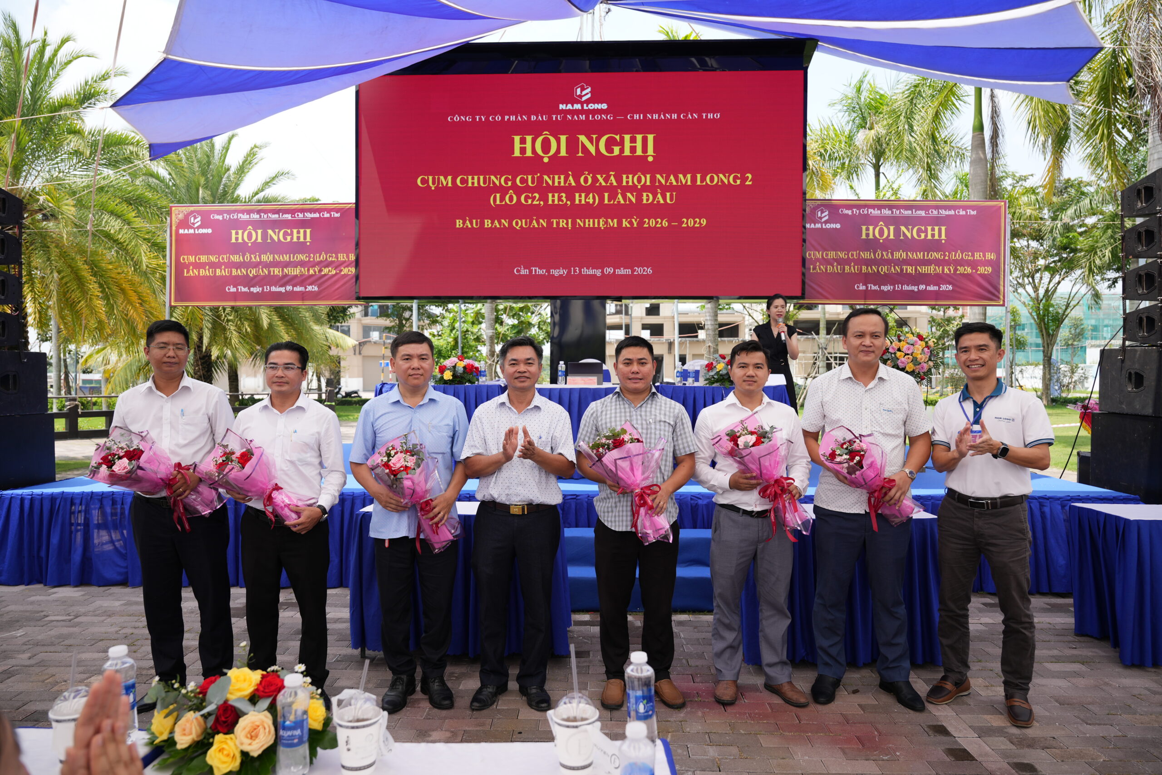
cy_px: 388
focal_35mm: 24
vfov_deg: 53.1
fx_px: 775
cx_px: 581
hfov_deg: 73.7
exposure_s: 1/500
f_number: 4
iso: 125
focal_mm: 24
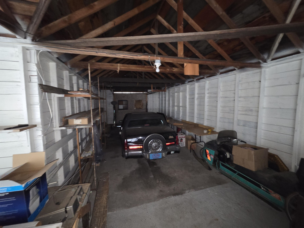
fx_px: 114
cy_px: 114
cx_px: 152
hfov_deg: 106.2
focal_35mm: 13
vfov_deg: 89.9
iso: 3200
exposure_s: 1/5.09
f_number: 2.2
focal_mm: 2.2
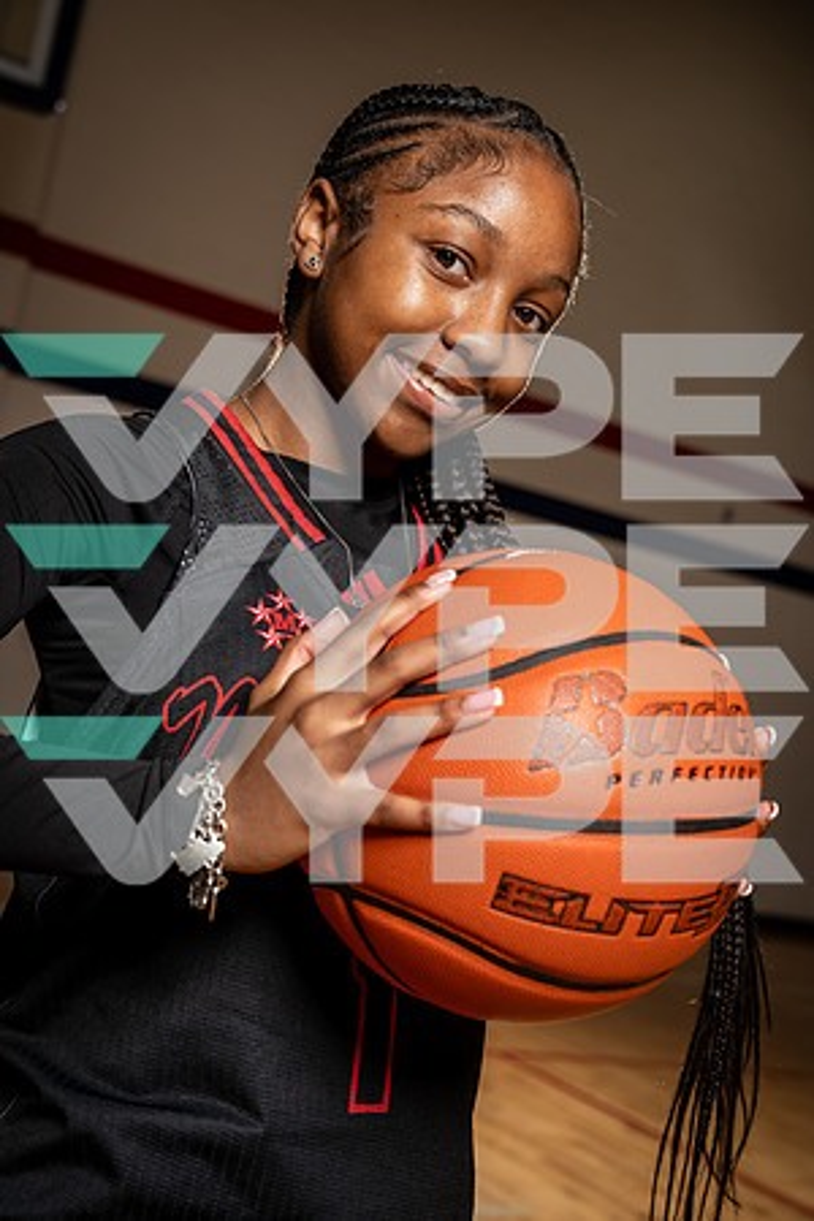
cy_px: 610
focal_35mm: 47
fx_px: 1594
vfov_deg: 41.9
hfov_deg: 28.6
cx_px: 407
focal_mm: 47
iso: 125
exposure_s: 1/250
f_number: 5.6
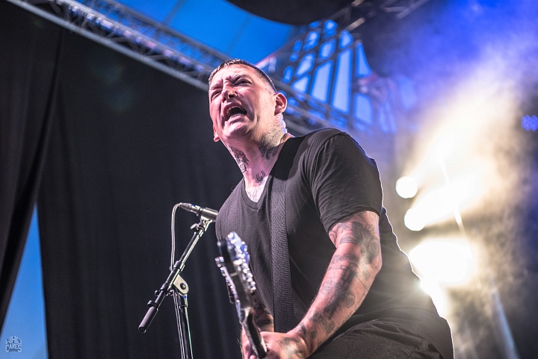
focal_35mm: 70
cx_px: 269
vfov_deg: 19.5
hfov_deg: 28.8
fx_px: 1047
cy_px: 180
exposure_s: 1/100
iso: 640
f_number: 2.8
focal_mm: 70
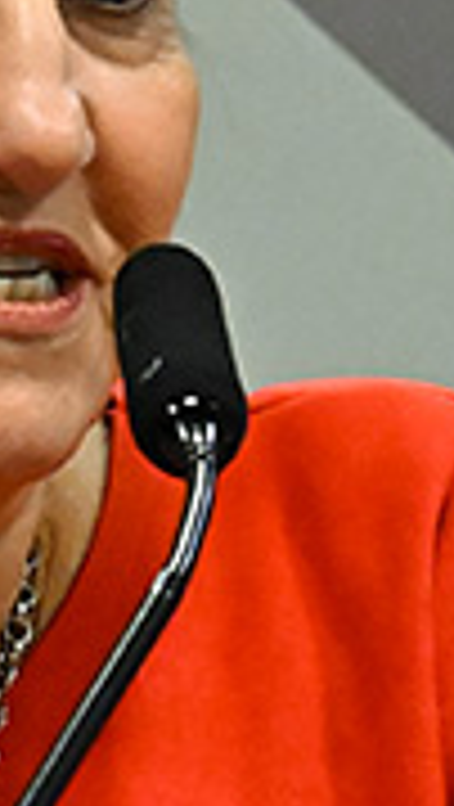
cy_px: 545
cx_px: -283
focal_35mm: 1506
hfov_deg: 0.8
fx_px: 32155
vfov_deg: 1.4
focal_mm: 200
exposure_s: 1/125
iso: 6400
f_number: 10
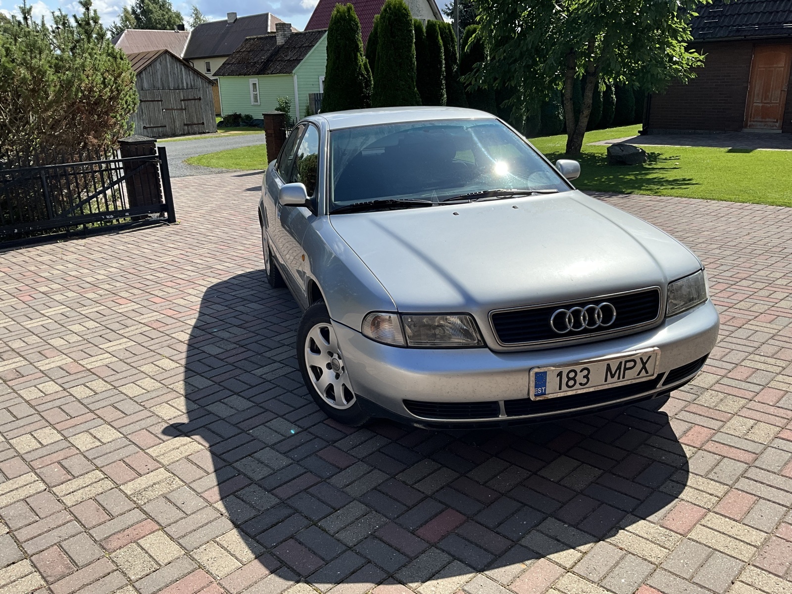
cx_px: 396
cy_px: 297
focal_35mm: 29
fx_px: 664
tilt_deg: -17.8
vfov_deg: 48.2
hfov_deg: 61.7
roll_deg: +1.5
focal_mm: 3
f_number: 1.8
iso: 25
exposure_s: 1/1730
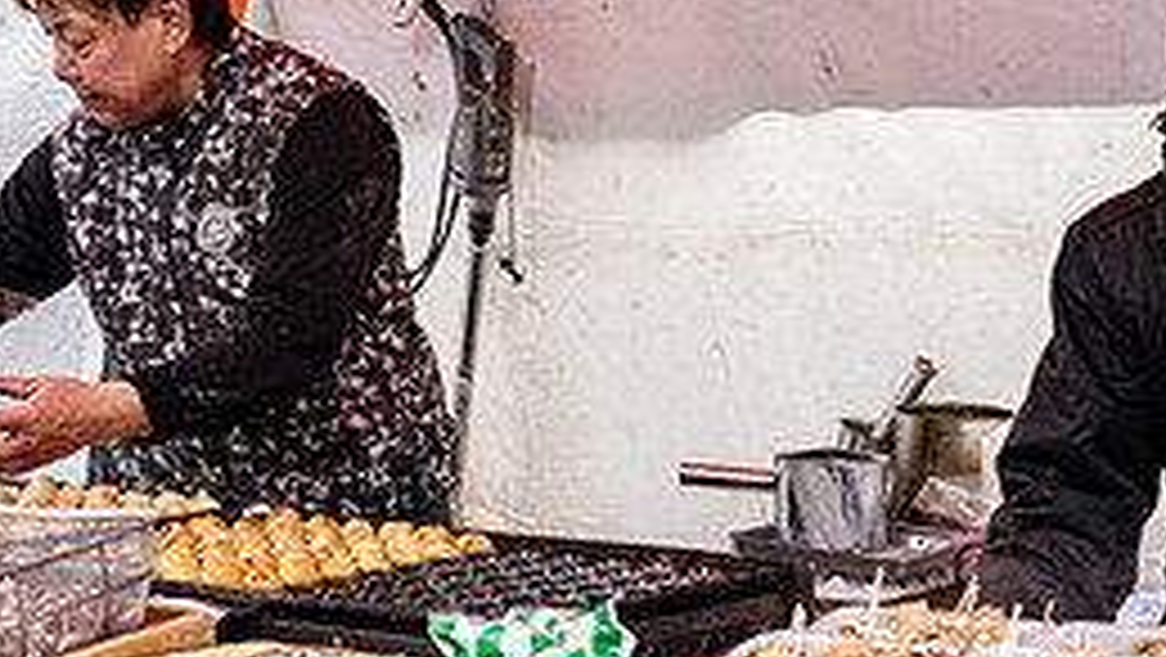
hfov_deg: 23.1
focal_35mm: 92
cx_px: 434
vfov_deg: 13.2
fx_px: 2846
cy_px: 351
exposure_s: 1/500
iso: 4500
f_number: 8
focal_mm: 34
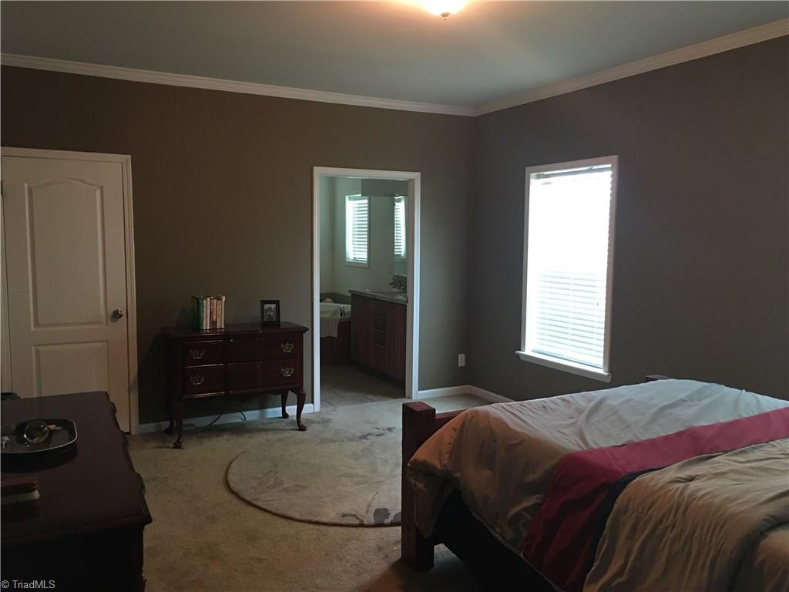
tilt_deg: -6.0
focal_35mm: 29
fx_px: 661
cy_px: 296
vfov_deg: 48.2
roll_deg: -0.6
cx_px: 394
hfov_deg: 61.7
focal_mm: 4.15
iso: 100
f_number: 2.2
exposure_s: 1/15
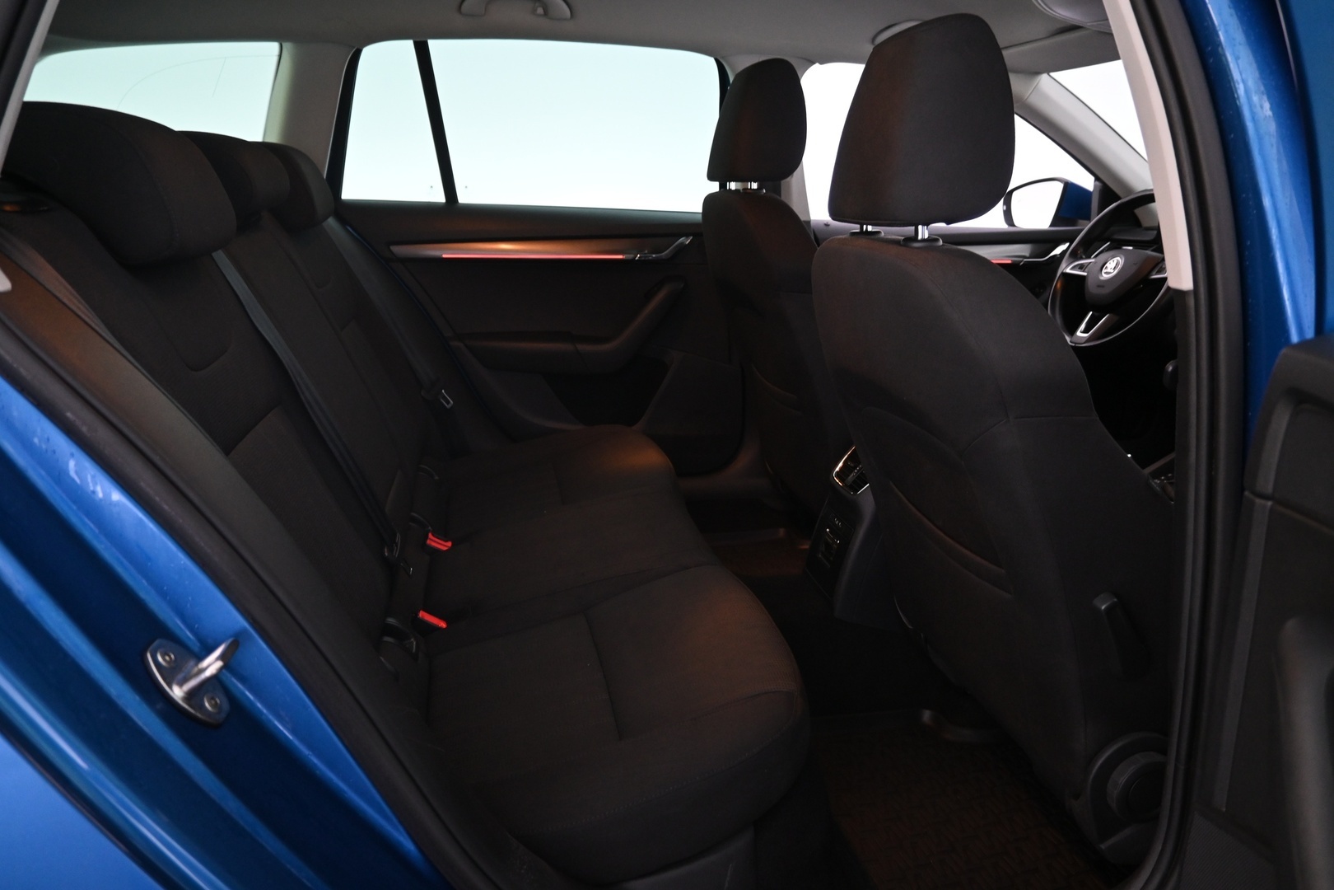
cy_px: 445
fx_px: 889
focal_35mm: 24
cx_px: 667
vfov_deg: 53.1
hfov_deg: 73.7
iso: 1250
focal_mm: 16
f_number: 3.5
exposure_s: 1/25
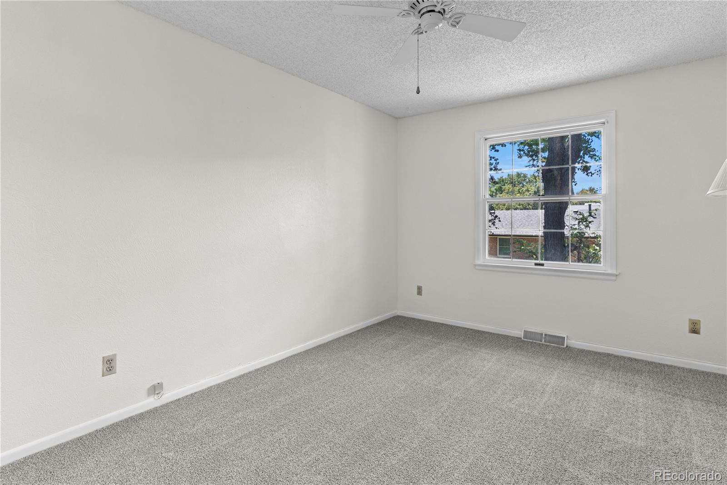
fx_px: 364
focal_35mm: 18
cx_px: 364
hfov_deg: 90.0
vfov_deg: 67.4
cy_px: 242
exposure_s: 1/2.5
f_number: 7.1
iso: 100
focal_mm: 18
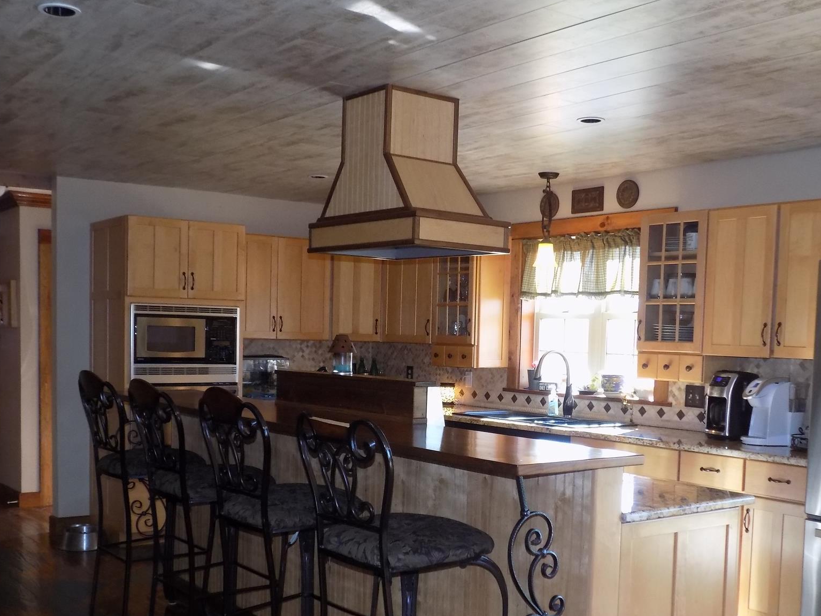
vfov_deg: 35.6
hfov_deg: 46.8
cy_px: 407
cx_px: 420
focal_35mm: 40
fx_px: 949
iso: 200
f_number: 3.3
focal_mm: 5.3
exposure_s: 1/30
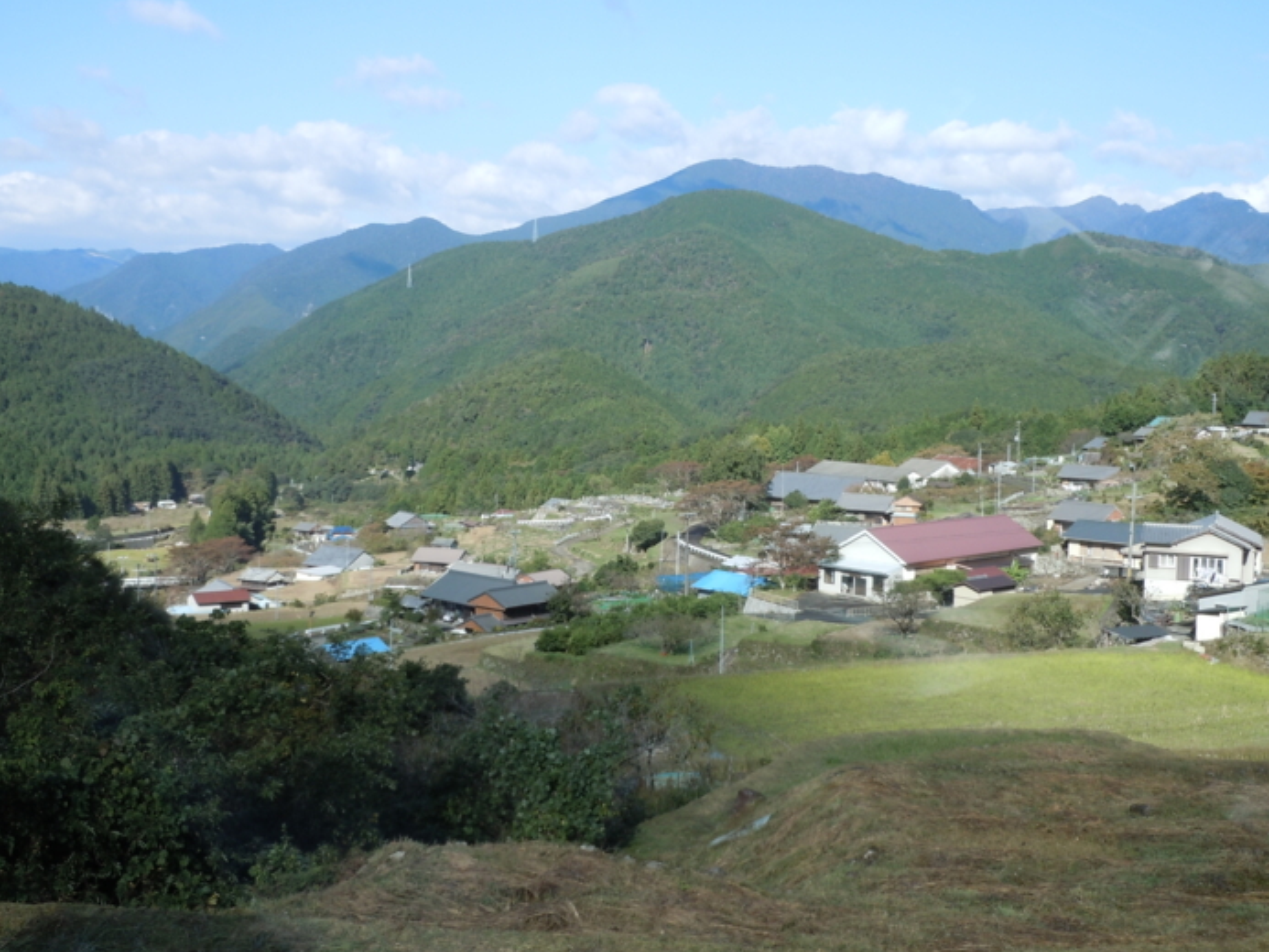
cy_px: 454
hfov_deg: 42.1
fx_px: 1650
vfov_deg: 32.2
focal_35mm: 45
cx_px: 645
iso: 100
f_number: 4.3
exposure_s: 1/320
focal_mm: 6.9
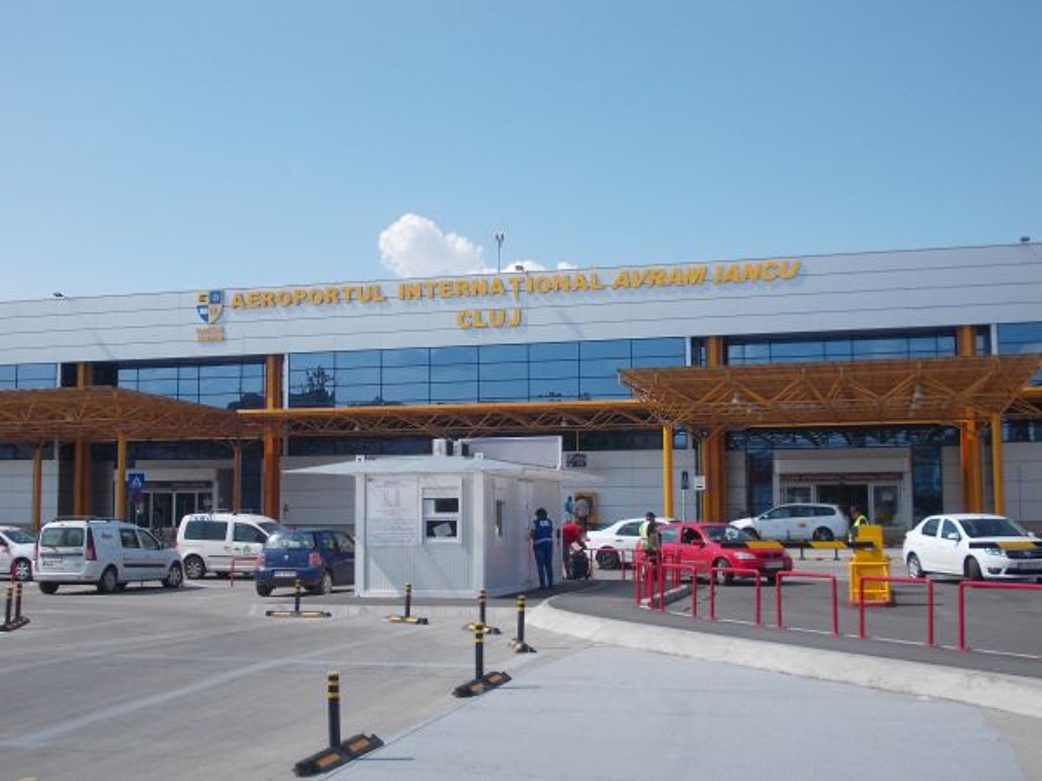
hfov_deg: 43.9
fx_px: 1294
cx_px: 521
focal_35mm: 43
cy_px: 390
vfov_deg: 33.6
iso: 80
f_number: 6.5
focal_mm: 6.1
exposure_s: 1/250
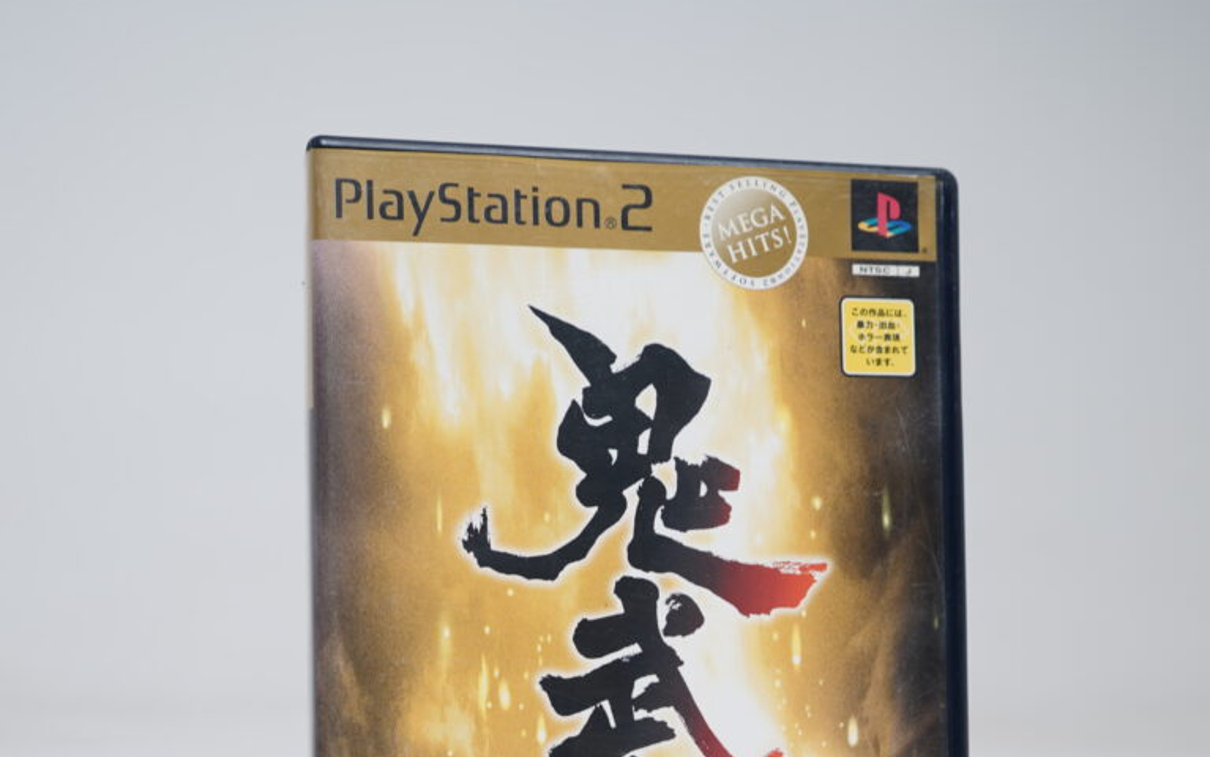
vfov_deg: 24.9
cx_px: 644
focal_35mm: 51
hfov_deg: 39.5
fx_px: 1682
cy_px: 609
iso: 64
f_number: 5
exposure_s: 1/6
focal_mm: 32
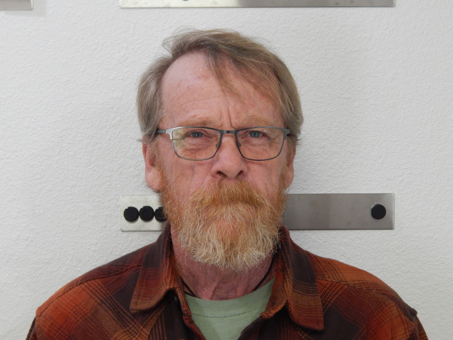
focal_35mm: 86
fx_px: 1125
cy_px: 170
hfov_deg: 22.8
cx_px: 226
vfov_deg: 17.2
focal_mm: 15.3
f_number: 4.3
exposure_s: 1/30
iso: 400
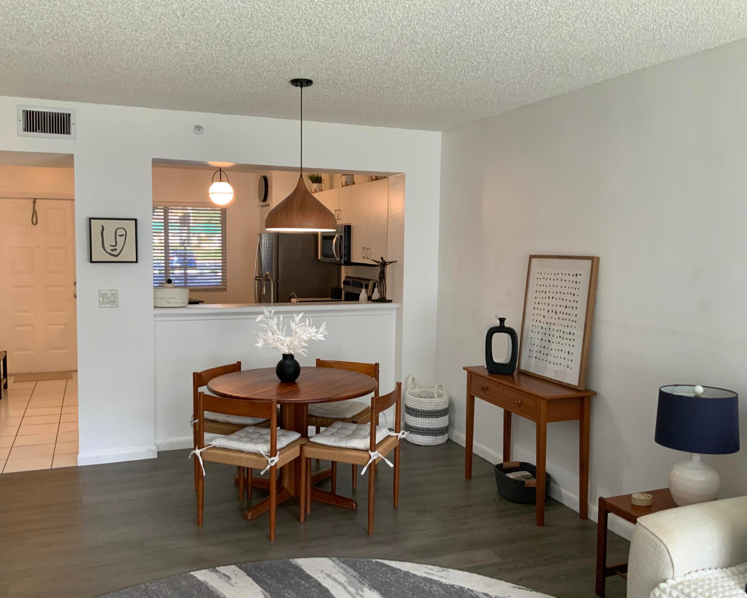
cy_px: 299
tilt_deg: -4.8
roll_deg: +0.5
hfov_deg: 57.2
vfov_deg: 47.1
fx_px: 685
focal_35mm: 31
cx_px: 360
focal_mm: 3
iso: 80
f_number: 1.8
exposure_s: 1/60
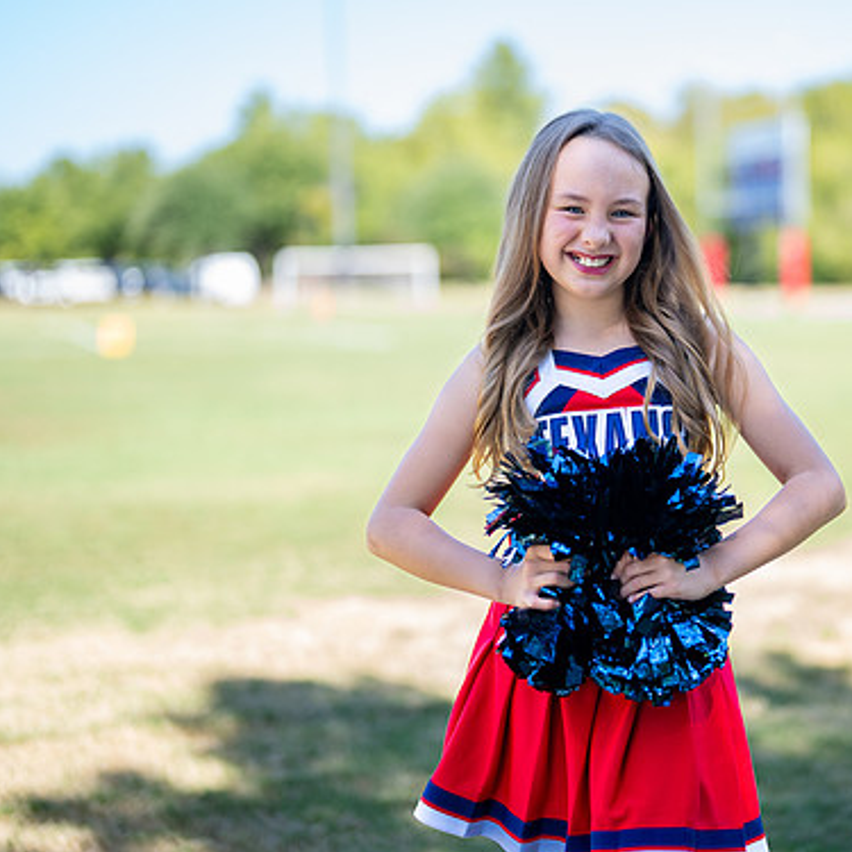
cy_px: 397
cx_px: 638
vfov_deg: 23.7
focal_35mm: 73
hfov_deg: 23.4
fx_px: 2033
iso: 100
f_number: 1.2
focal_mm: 50
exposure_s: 1/1250
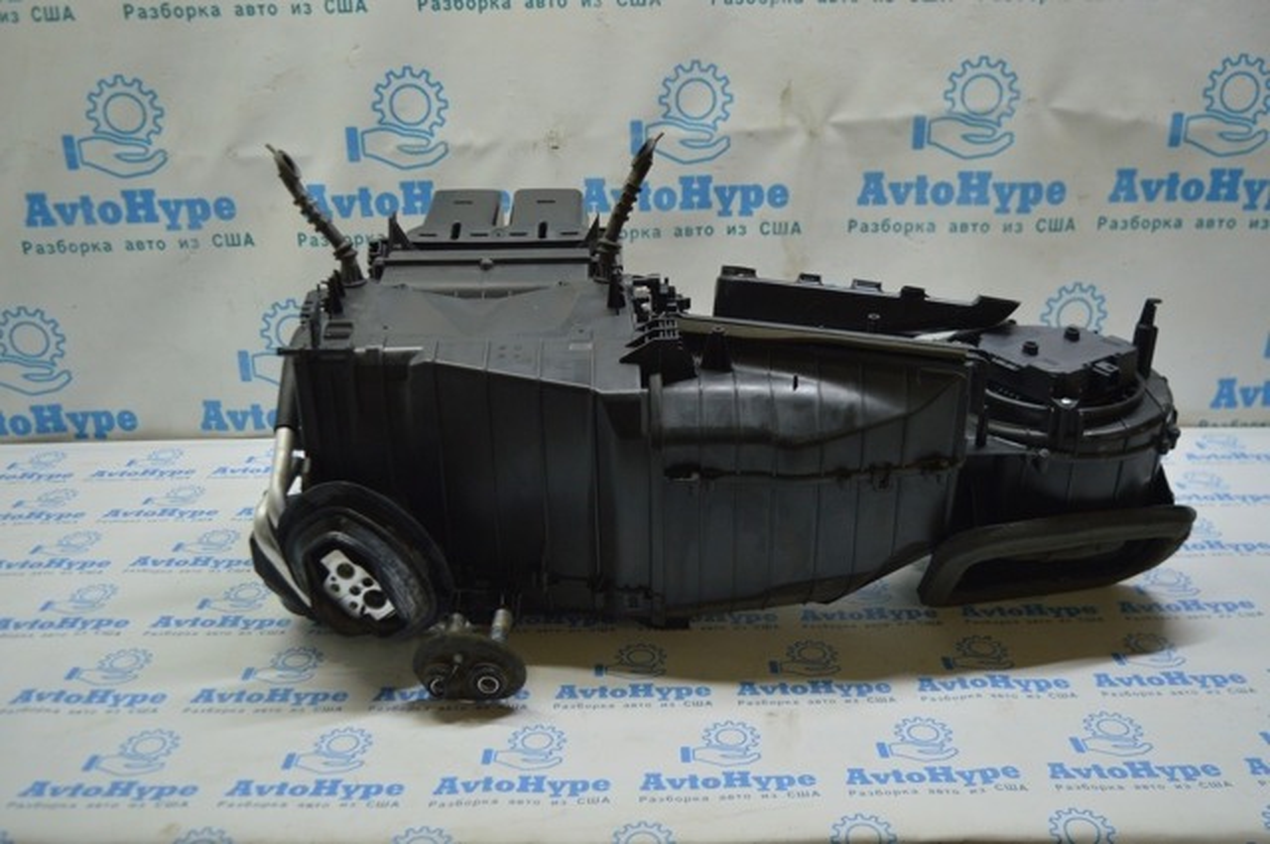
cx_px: 635
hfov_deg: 57.3
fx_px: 1163
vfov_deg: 39.9
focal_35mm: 33
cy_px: 422
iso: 400
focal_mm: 22
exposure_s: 1/80
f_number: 3.8
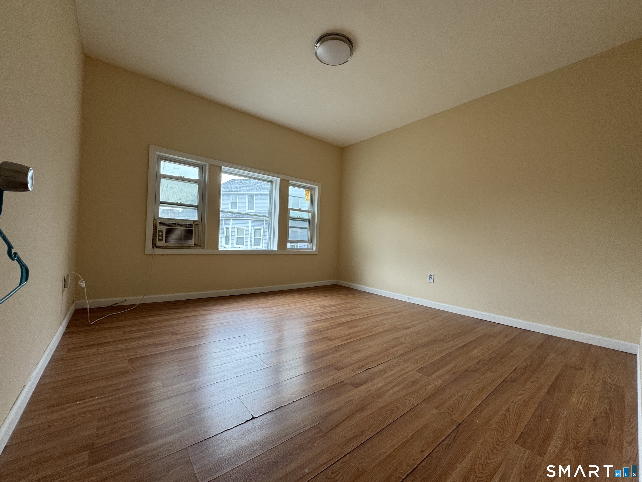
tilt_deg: -0.7
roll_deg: -2.8
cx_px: 321
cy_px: 241
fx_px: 260
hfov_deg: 102.1
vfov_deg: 85.7
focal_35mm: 14
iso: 80
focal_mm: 2.22
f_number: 2.2
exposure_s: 1/120
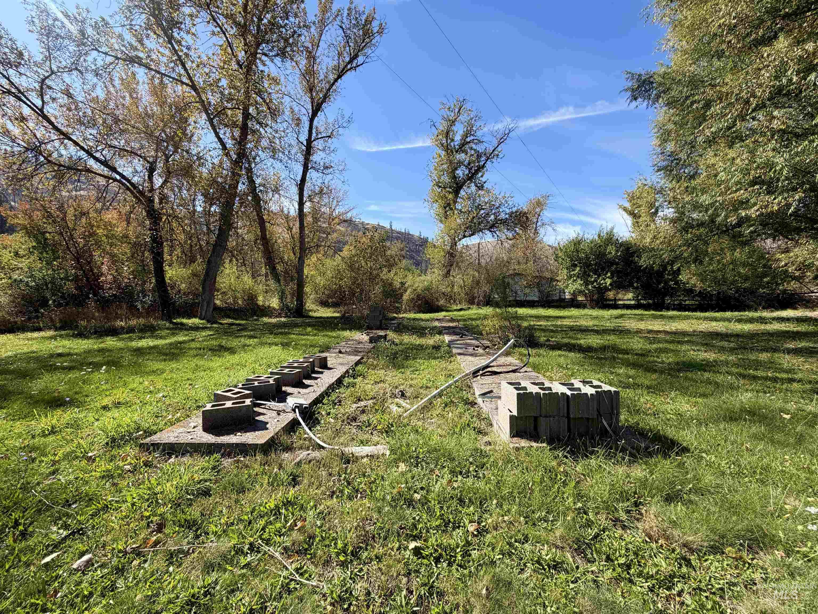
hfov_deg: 102.1
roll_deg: +0.7
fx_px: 331
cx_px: 409
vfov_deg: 85.7
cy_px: 307
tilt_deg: -0.9
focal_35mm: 14
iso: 40
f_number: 2.2
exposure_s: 1/770
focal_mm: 2.22
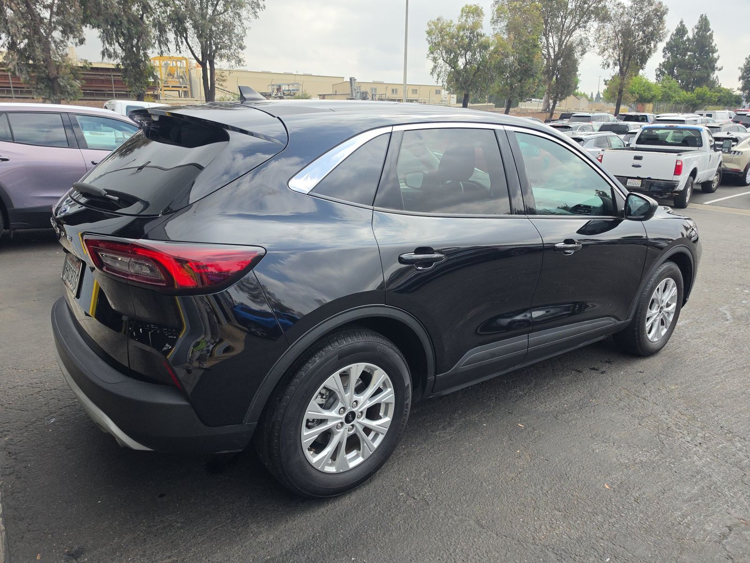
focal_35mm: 23
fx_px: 498
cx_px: 375
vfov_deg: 58.9
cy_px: 282
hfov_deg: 73.9
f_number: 1.4
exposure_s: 1/3408
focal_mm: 6.5
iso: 63
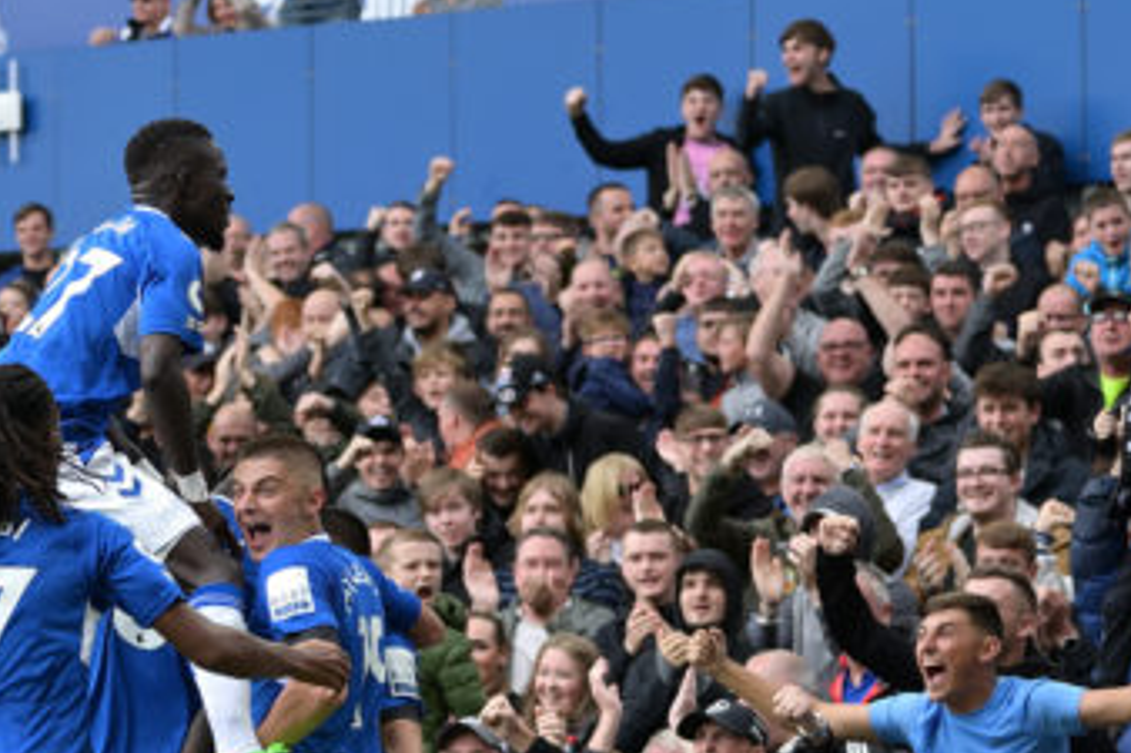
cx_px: -7
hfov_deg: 12.8
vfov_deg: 8.6
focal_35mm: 159
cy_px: 709
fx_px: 4993
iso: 640
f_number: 2.8
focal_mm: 70
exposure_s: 1/1250
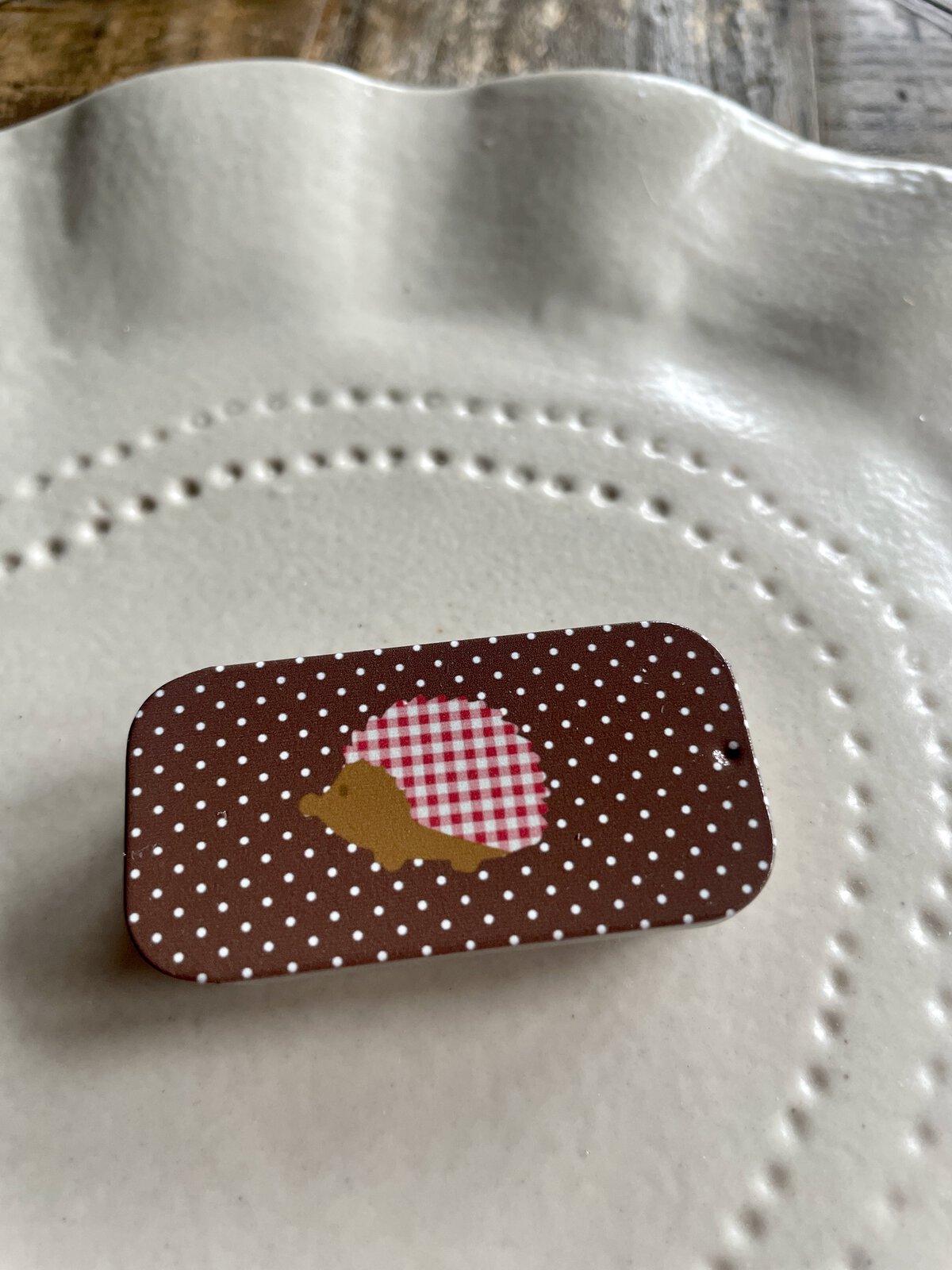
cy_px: 635
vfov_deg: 67.3
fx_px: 953
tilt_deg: -63.3
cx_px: 476
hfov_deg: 53.1
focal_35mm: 26
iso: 100
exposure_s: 1/121
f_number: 1.6
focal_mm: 4.2
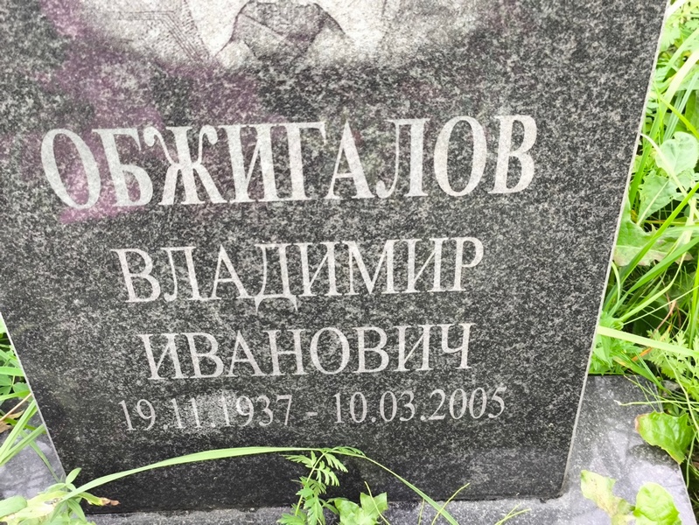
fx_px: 1010
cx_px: 350
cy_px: 262
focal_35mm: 50
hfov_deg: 38.2
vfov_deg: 29.1
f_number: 1.7
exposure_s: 1/60
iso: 200
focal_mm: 4.71
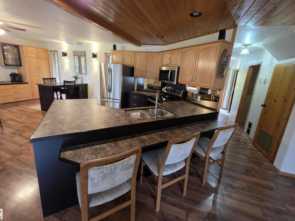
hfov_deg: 102.1
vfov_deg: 85.6
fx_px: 119
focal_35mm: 14
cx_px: 151
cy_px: 104
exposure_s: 1/60
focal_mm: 2.2
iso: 500
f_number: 1.9
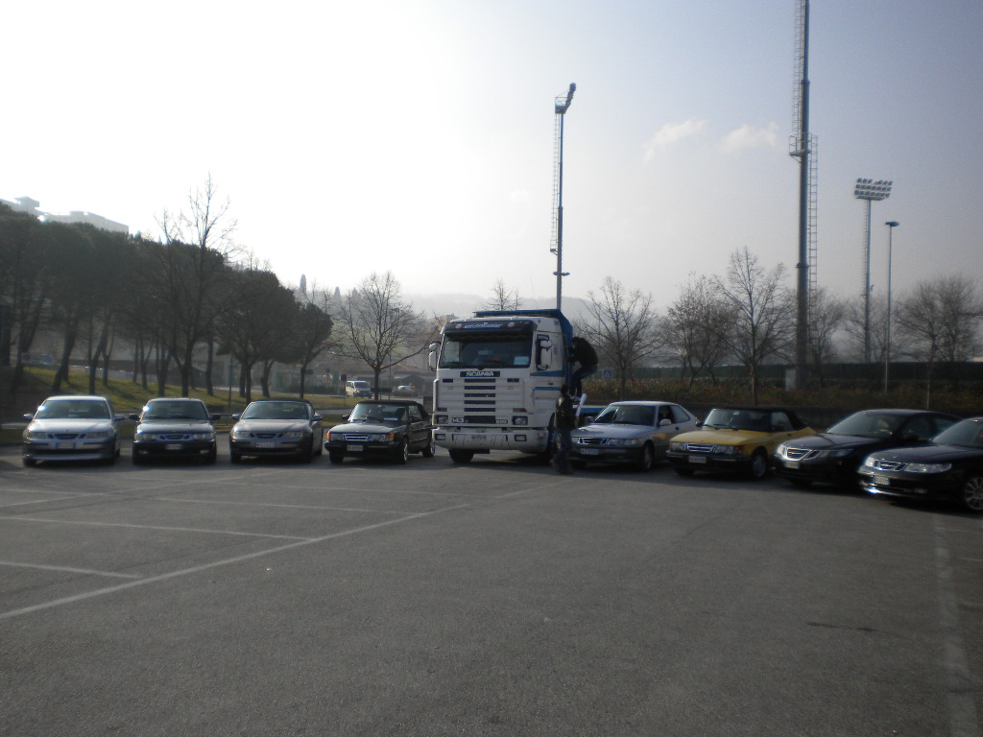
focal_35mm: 35
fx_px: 994
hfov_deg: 52.6
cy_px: 368
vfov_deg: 40.7
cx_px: 492
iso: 80
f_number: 4.6
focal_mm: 6.3
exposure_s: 1/896
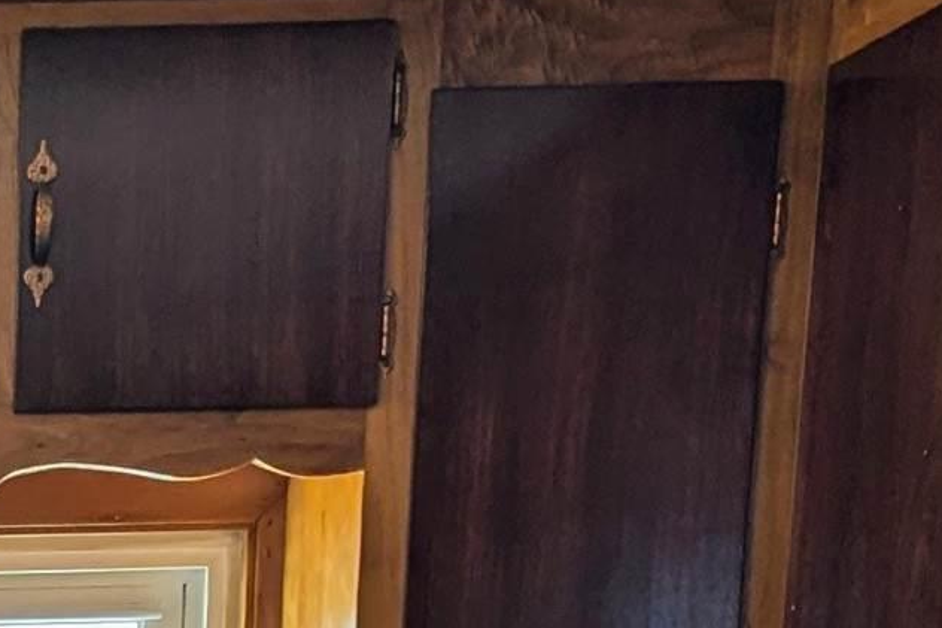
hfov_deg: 15.9
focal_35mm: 121
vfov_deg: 9.8
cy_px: 1560
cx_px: -362
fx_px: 3165
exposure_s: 1/120
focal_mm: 6.81
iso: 63
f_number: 1.85
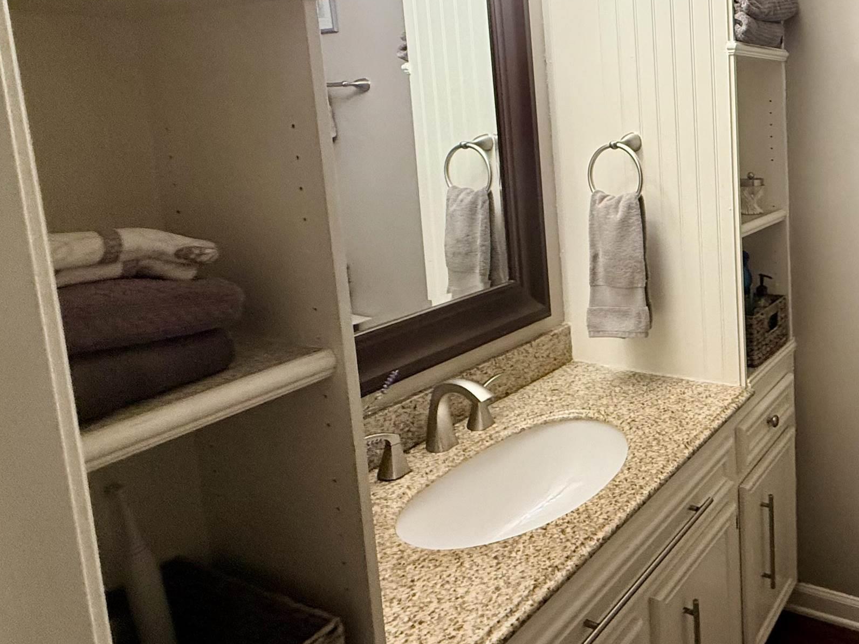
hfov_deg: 56.0
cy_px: 191
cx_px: 781
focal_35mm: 27
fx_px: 670
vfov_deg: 50.0
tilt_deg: -6.7
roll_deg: +1.6
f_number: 2.2
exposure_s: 1/60
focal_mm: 2.22
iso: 250
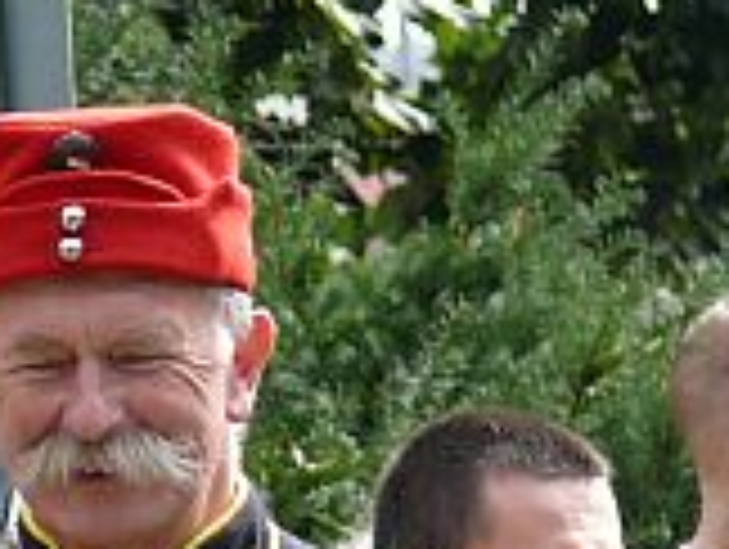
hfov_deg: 2.1
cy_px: 652
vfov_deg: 1.5
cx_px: -130
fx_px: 20289
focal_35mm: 962
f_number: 4
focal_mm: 41.2
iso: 100
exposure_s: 1/250
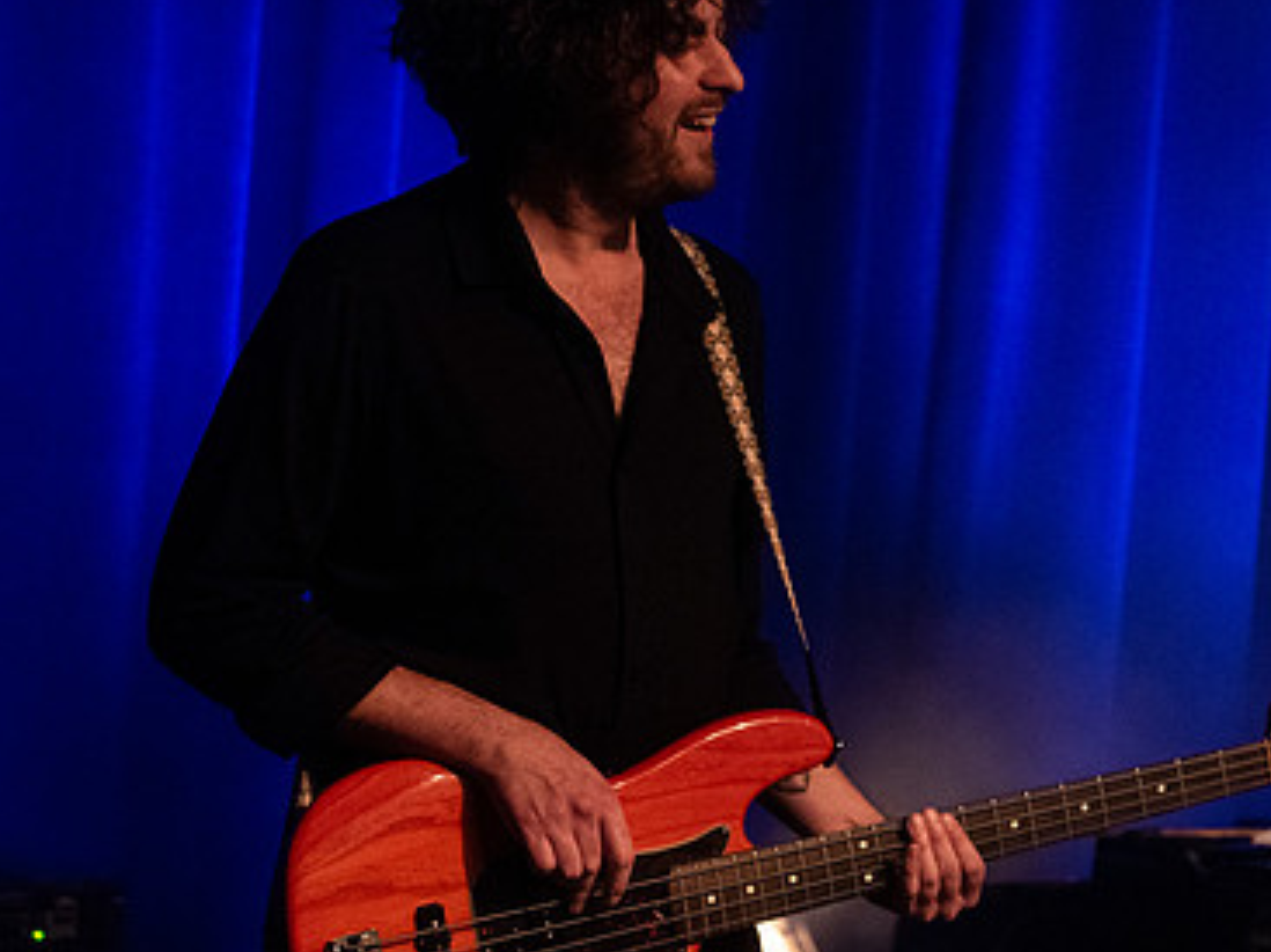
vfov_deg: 17.3
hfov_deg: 23.0
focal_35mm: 85
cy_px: 409
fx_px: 3119
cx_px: 785
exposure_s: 1/125
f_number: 3.2
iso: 2500
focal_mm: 52
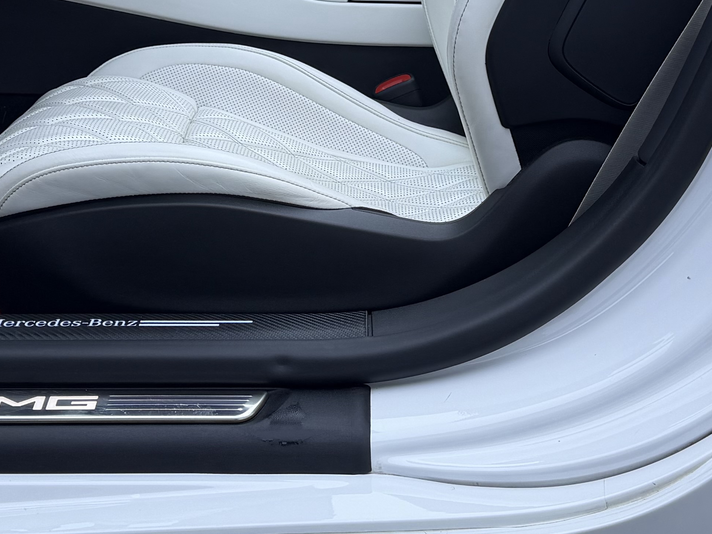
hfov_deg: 27.4
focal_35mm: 71
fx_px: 1460
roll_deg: -0.1
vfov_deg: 20.3
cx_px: 343
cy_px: 40
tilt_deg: -11.2
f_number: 1.78
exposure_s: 1/200
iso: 64
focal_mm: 6.76
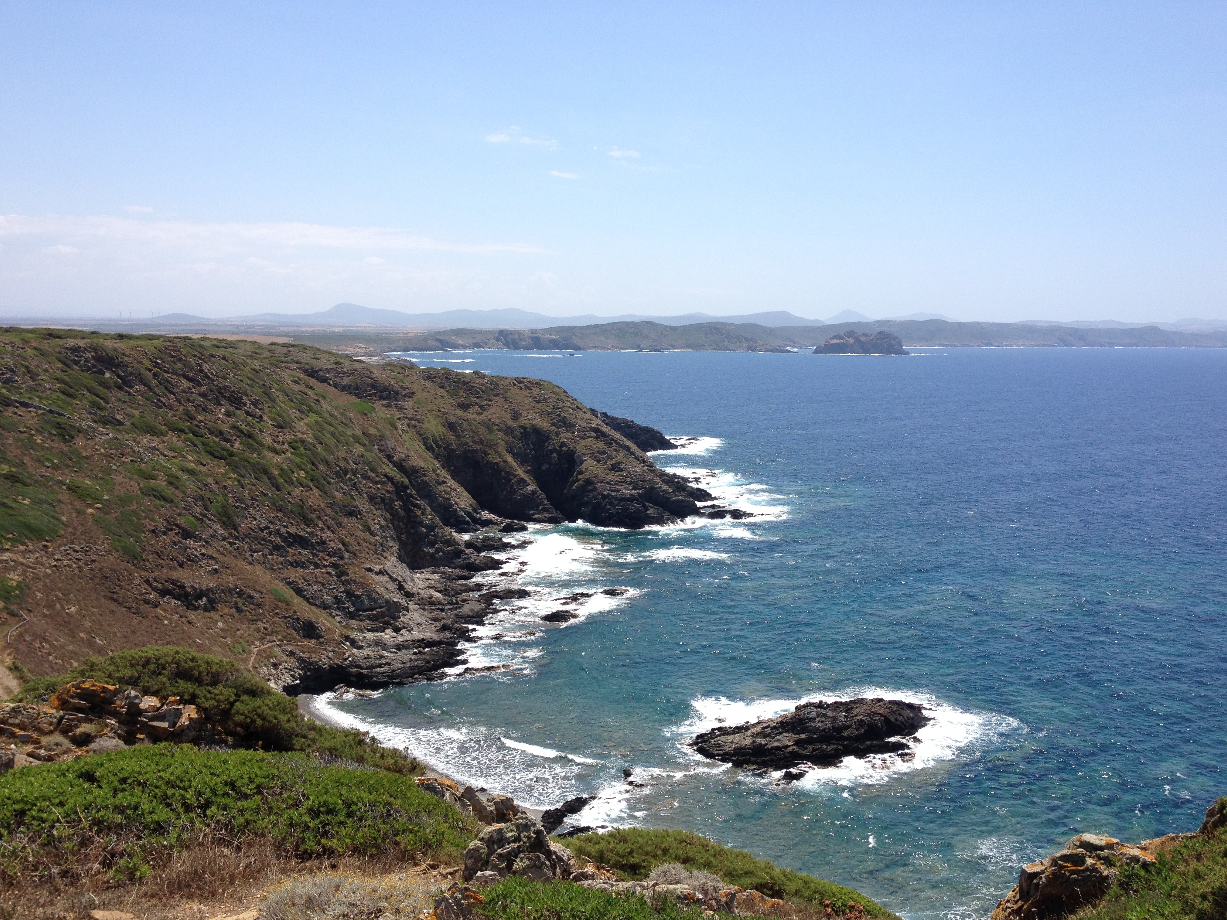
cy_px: 466
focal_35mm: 36
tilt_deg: -8.0
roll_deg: -0.8
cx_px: 626
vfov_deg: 39.7
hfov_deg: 51.3
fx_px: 1276
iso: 50
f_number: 2.4
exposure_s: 1/1672
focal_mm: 4.28
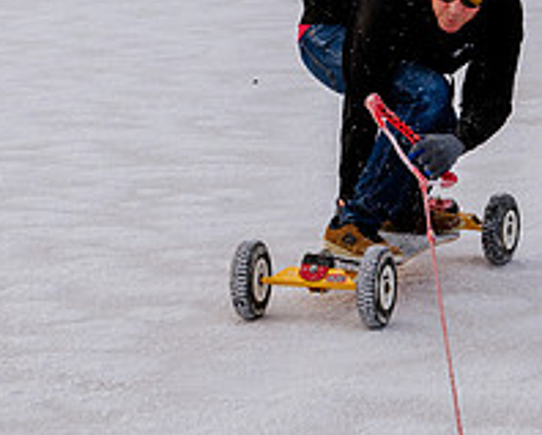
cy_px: -38
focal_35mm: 181
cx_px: 208
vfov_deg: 8.5
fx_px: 2908
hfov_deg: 10.6
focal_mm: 66
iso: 250
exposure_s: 1/1000
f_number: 8
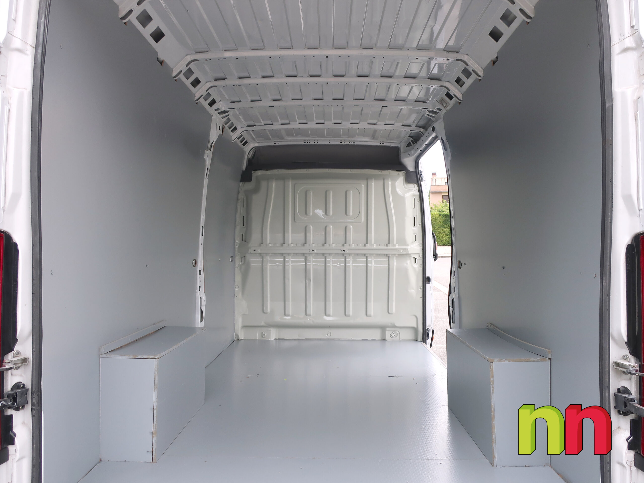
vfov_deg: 56.8
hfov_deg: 71.6
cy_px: 242
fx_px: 446
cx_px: 322
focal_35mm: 24
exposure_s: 1/3200
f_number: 1.8
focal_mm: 6.86
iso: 80
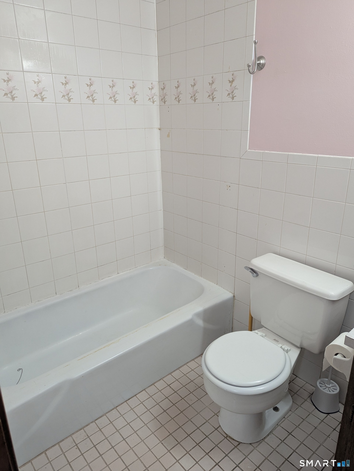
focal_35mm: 24
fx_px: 327
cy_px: 236
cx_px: 177
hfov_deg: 56.8
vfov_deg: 71.6
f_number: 1.85
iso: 200
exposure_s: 1/60
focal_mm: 6.81
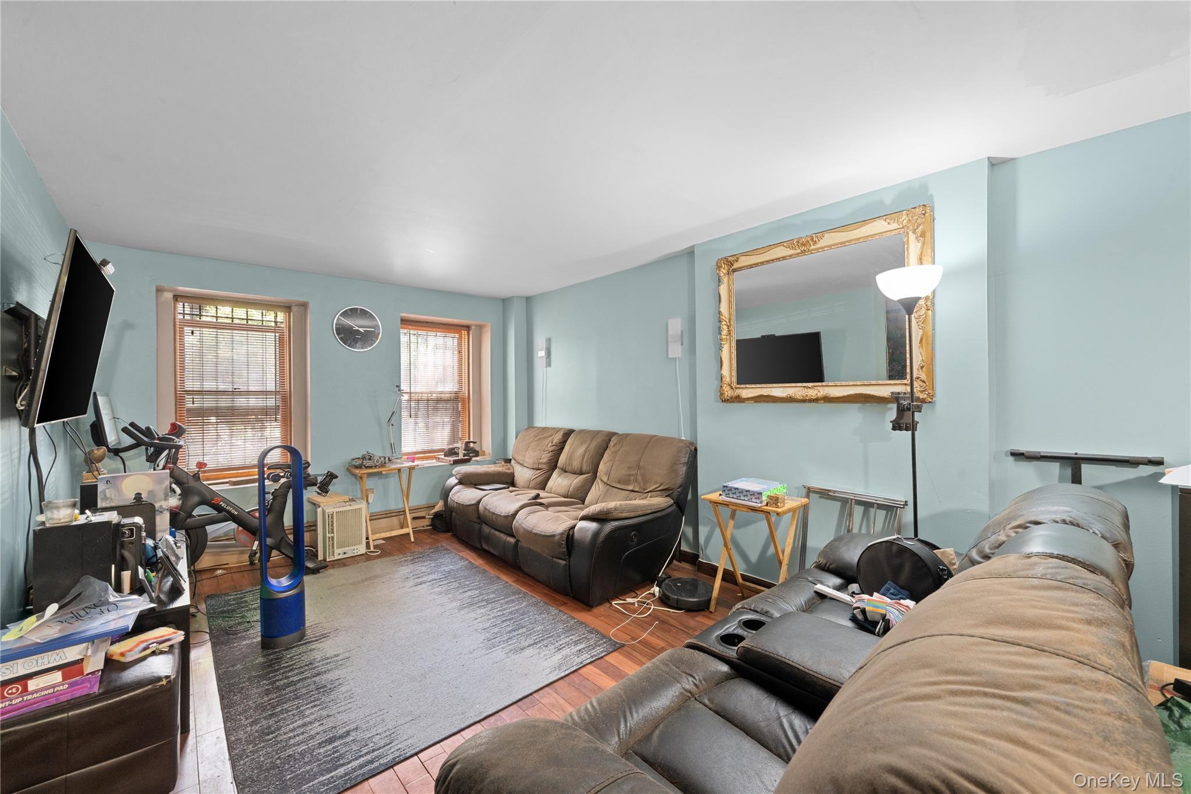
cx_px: 596
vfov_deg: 81.2
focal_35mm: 14
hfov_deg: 104.3
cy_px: 397
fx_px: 463
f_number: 10
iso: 640
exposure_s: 1
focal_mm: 14
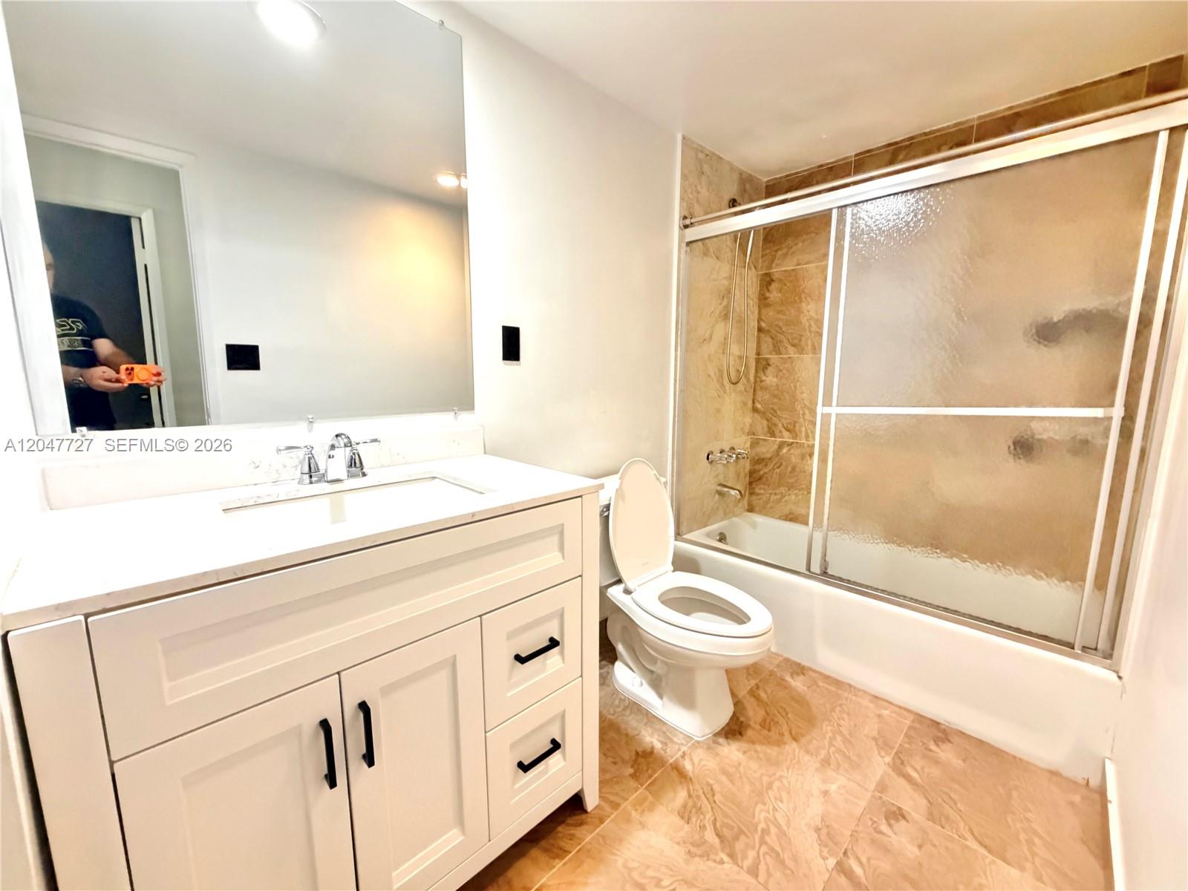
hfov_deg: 102.1
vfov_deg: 85.7
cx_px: 594
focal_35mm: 14
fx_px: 480
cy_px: 446
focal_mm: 2.22
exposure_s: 1/40
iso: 1600
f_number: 2.2
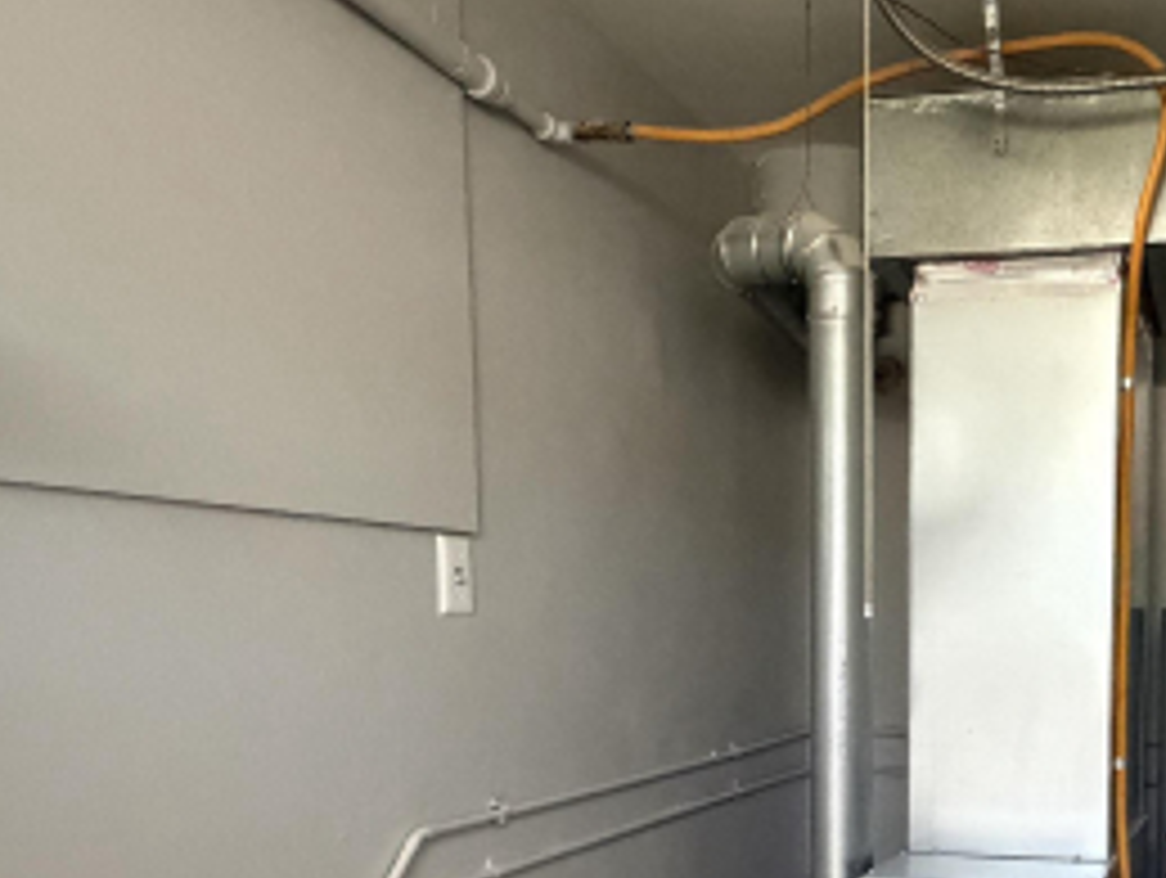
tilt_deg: -5.7
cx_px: 1038
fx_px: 1214
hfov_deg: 46.5
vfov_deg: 37.7
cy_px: 752
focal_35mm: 36
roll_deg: -0.4
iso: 1250
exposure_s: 1/60
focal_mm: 2.22
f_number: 2.2
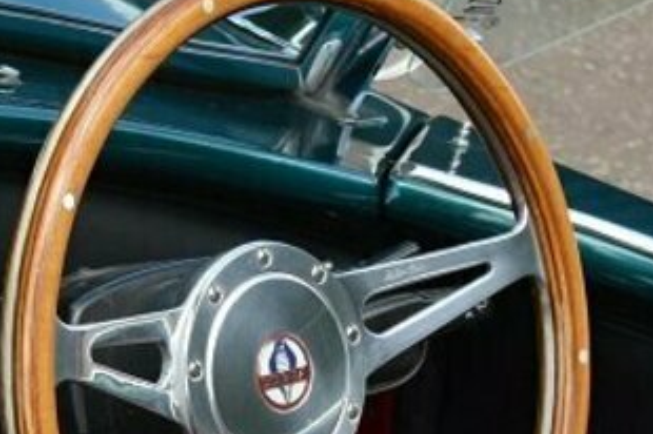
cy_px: 707
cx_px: -194
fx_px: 2736
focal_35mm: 151
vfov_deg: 8.8
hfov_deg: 13.1
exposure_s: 1/125
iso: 110
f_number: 5.6
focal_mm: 26
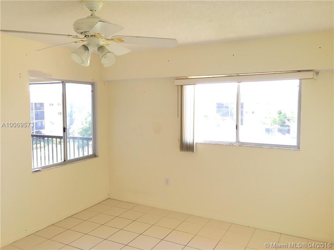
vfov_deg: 48.2
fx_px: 280
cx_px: 167
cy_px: 125
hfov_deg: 61.7
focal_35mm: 29
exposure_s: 1/30
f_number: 2.2
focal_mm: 4.15
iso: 25
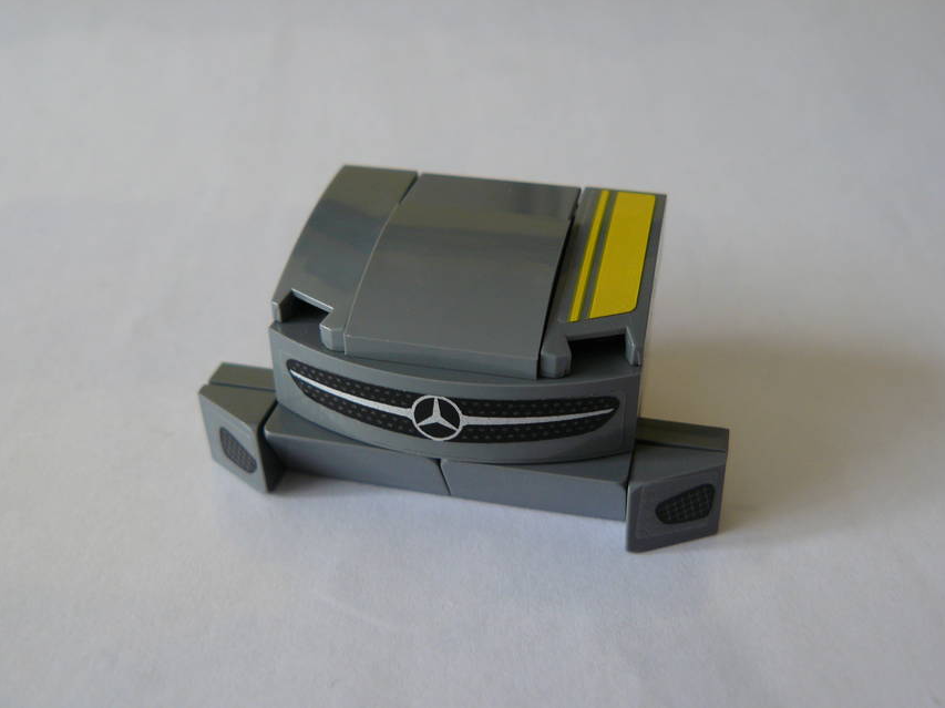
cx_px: 462
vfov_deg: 37.7
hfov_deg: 49.0
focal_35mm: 38
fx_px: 1037
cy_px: 335
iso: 100
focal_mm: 6
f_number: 2.8
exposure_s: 1/50
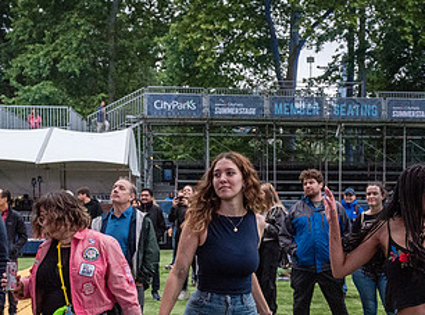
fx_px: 660
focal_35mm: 54
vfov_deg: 26.5
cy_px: 242
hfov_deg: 35.4
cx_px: 273
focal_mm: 24
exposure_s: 1/200
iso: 4000
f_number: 4.5
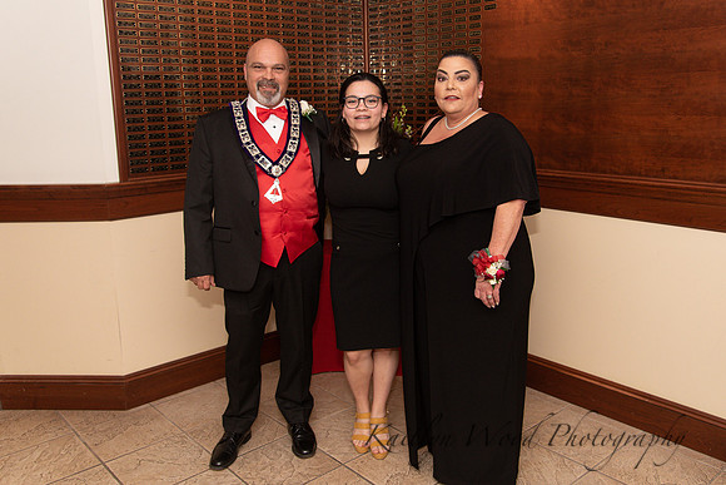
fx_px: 603
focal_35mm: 30
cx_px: 385
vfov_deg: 43.5
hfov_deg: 62.0
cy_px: 193
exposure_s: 1/200
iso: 800
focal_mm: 24
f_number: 4
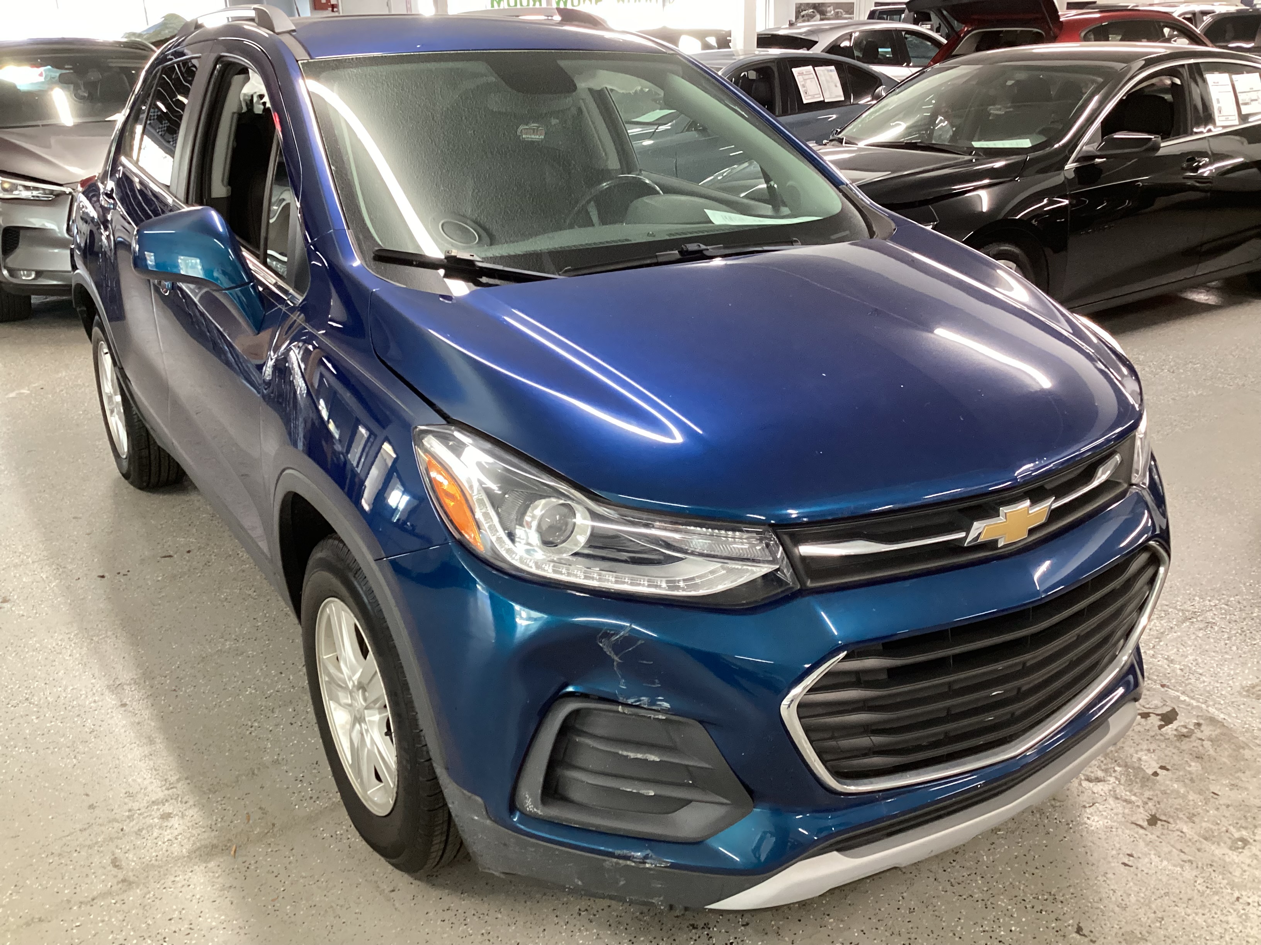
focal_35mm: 31
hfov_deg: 58.4
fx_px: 1129
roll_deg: +1.6
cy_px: 472
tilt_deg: -23.0
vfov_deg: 45.4
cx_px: 630
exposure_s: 1/40
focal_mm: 3.3
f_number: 2.4
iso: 250
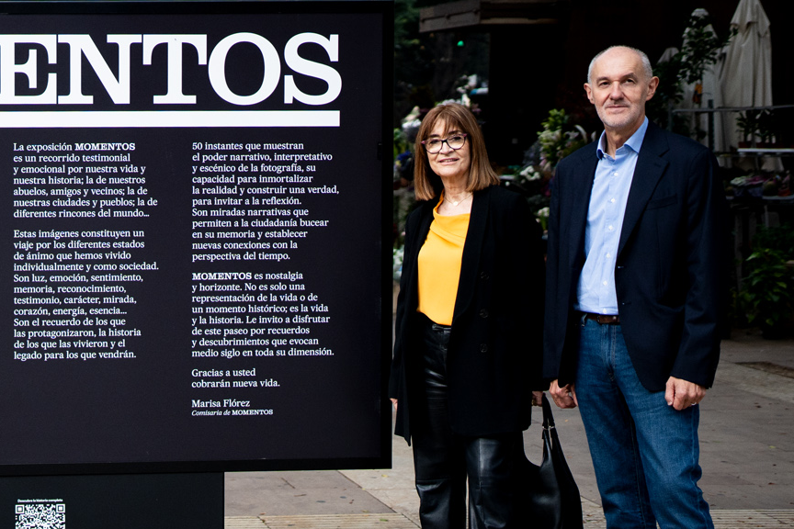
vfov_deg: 16.4
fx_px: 1830
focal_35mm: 83
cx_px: -23
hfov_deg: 23.3
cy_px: 228
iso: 800
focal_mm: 35
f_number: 1.4
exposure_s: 1/8000
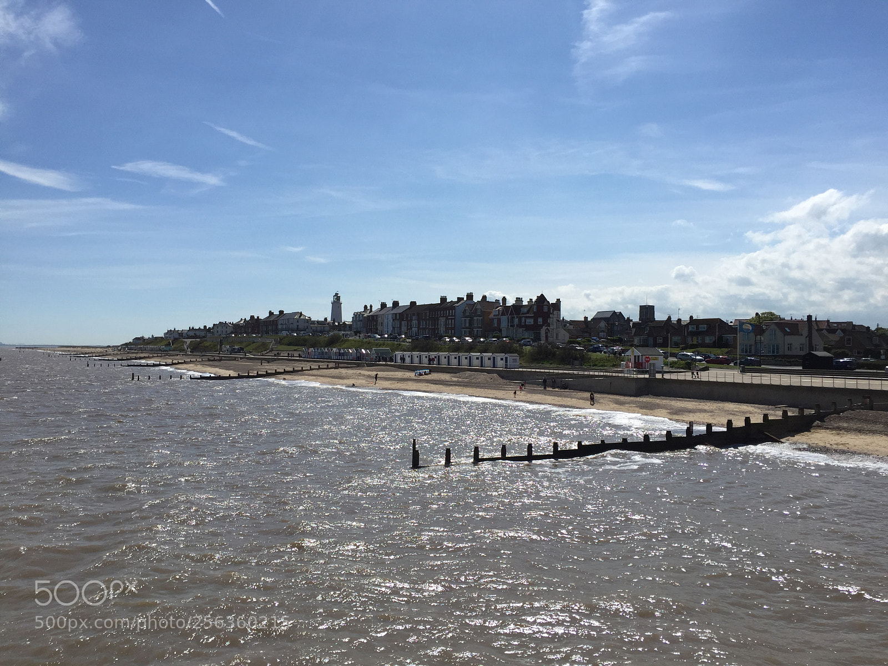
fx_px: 744
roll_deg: -1.6
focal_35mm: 29
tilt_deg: +1.7
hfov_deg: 61.7
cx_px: 444
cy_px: 333
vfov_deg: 48.2
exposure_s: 1/5650
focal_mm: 4.15
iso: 32
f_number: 2.2
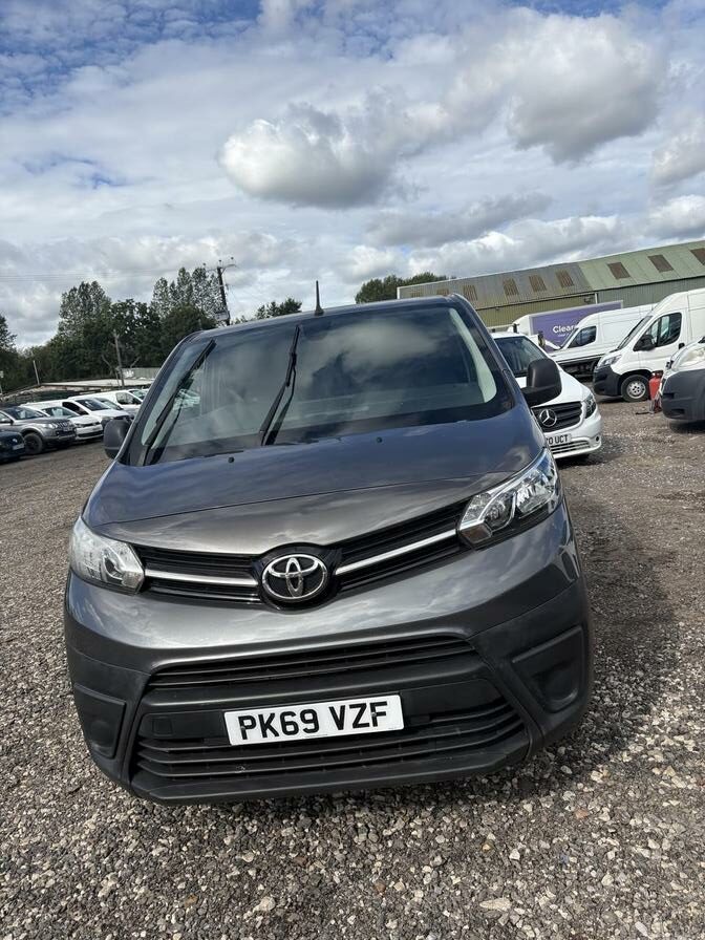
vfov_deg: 67.3
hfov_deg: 53.1
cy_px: 470
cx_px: 352
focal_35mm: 26
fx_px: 706
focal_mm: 5.96
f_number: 1.6
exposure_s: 1/3448
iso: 50
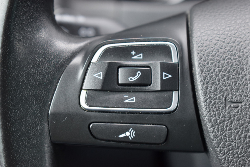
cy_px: 84
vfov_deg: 16.5
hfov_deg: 24.6
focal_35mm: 82
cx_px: 125
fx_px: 573
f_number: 5.6
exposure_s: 1/60
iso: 900
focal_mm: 55
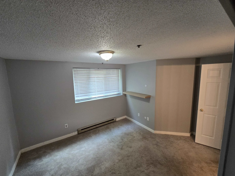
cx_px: 118
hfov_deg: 106.2
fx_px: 88
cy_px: 88
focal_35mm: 13
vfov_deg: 89.9
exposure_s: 1/60
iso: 320
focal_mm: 2.2
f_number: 2.2
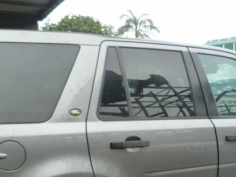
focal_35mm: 49
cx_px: 146
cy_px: 130
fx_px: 334
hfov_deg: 38.7
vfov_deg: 29.3
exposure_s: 1/100
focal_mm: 4.5
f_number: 2.8
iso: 125
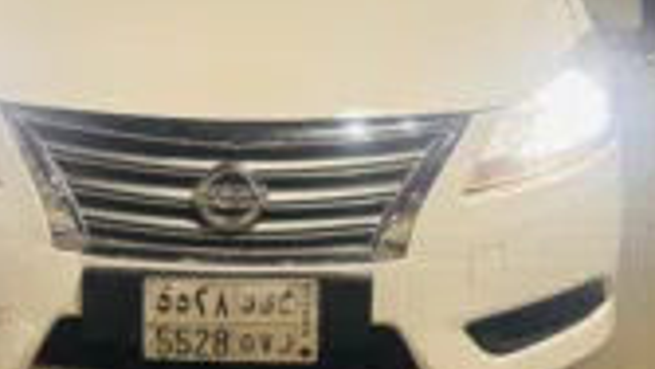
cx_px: 263
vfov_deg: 16.6
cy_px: -137
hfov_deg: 30.9
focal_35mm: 68
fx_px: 1181
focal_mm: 5.96
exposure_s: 1/60
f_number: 1.6
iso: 400
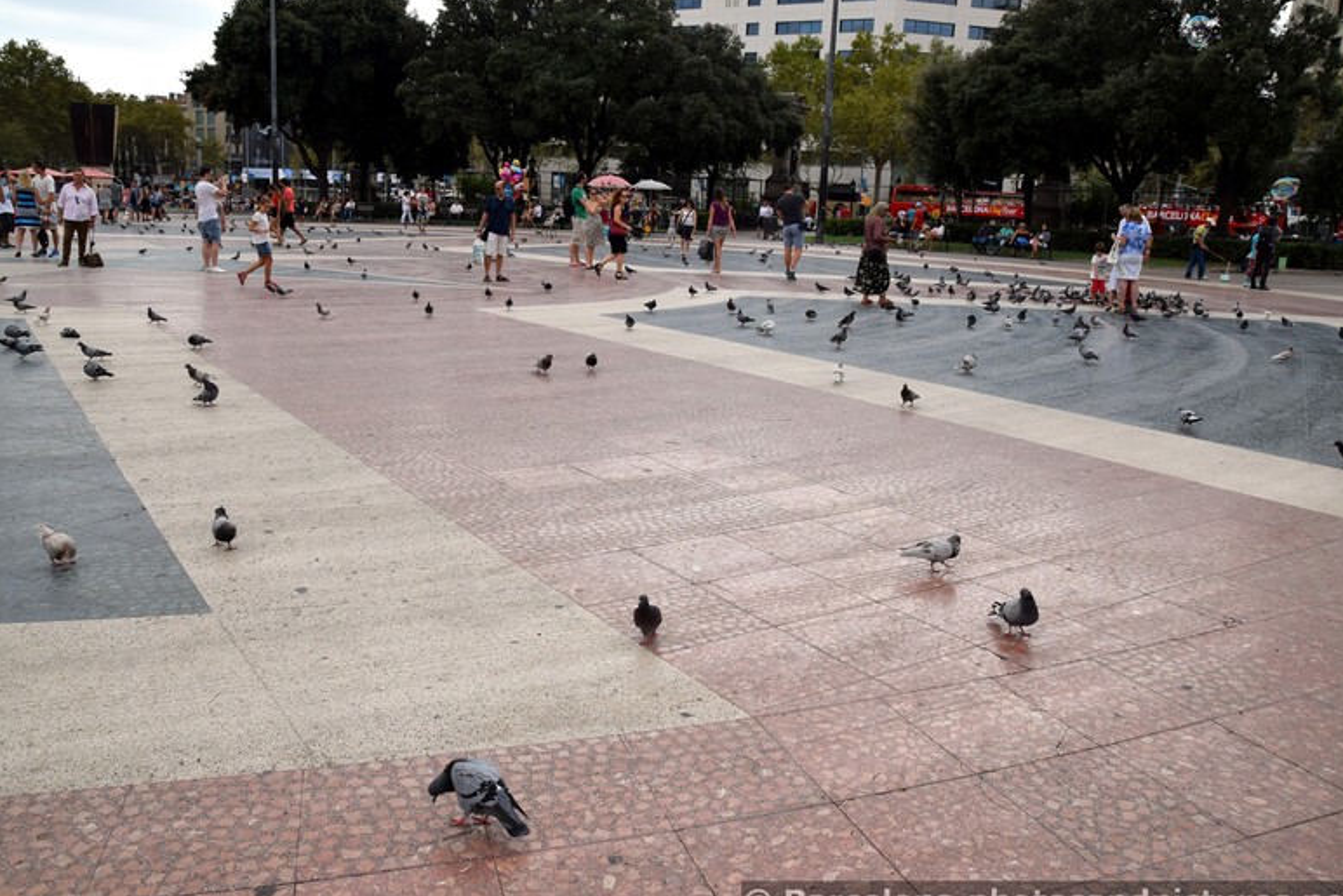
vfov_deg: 46.4
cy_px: 458
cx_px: 667
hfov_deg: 65.5
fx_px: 1045
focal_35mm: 28
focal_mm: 18
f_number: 10
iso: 200
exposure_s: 1/400
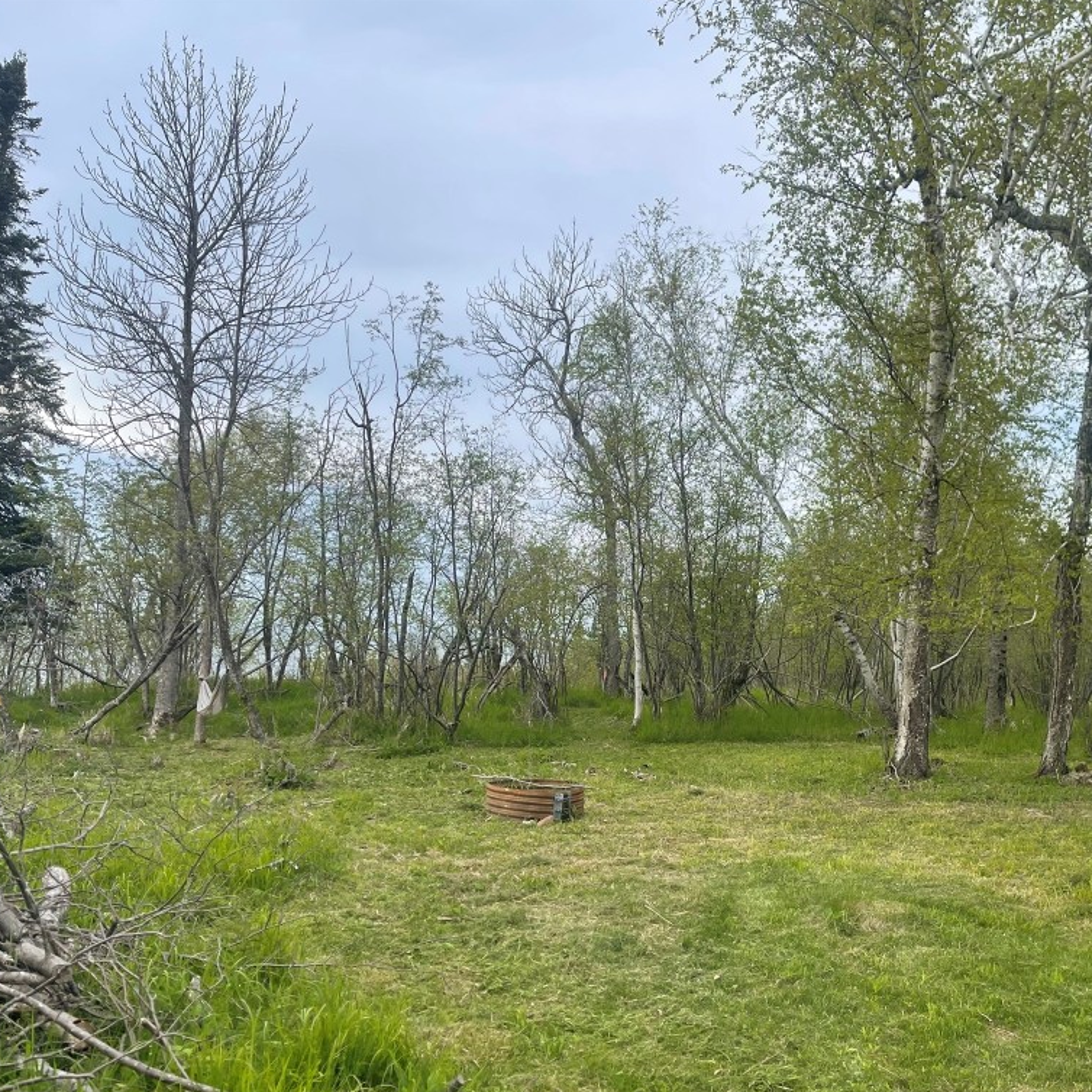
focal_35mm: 30
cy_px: 549
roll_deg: -2.1
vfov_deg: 54.0
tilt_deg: +3.4
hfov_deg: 53.7
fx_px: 1071
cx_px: 653
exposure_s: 1/1387
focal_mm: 5.1
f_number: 1.6
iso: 32
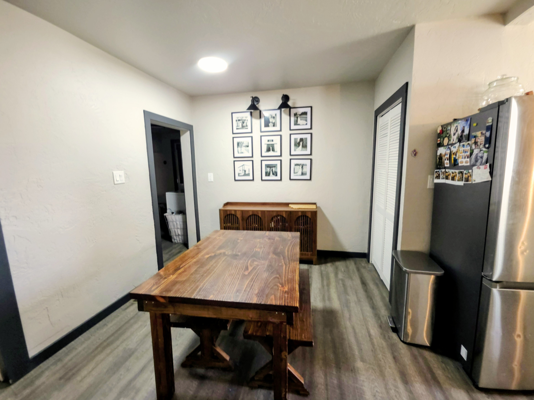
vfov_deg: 89.9
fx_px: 201
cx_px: 267
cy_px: 200
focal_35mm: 13
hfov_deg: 106.2
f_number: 1.9
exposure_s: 1/30
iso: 200
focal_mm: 2.2
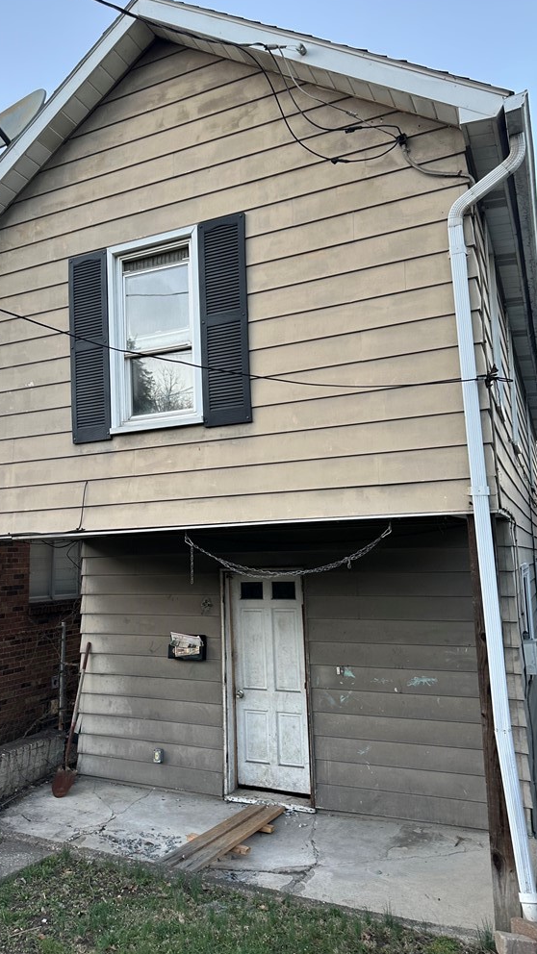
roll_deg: +1.1
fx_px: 683
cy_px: 478
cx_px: 217
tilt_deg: +9.7
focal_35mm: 27
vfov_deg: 69.9
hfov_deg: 42.7
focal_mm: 6.86
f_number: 1.78
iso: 100
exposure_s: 1/121
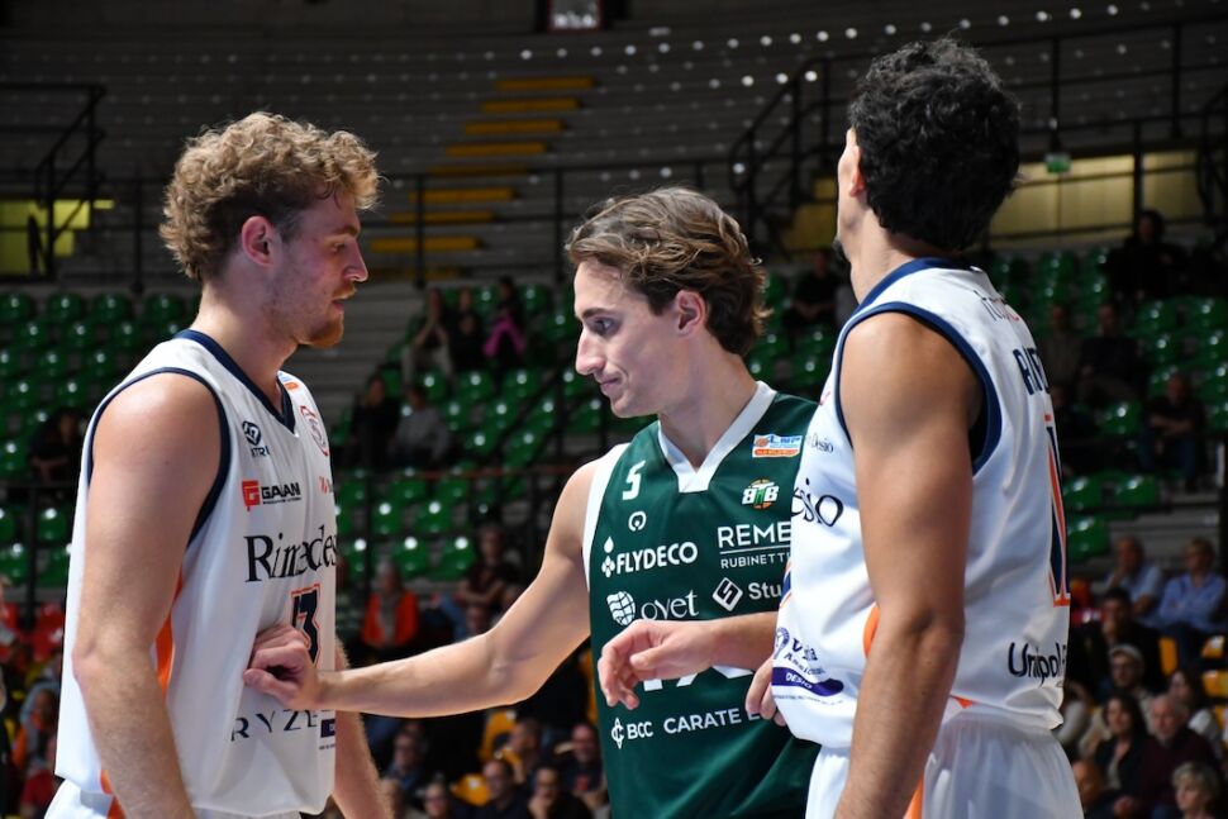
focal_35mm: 112
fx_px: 3821
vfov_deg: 12.2
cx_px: 614
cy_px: 410
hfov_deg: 18.3
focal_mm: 75
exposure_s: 1/320
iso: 3200
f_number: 5
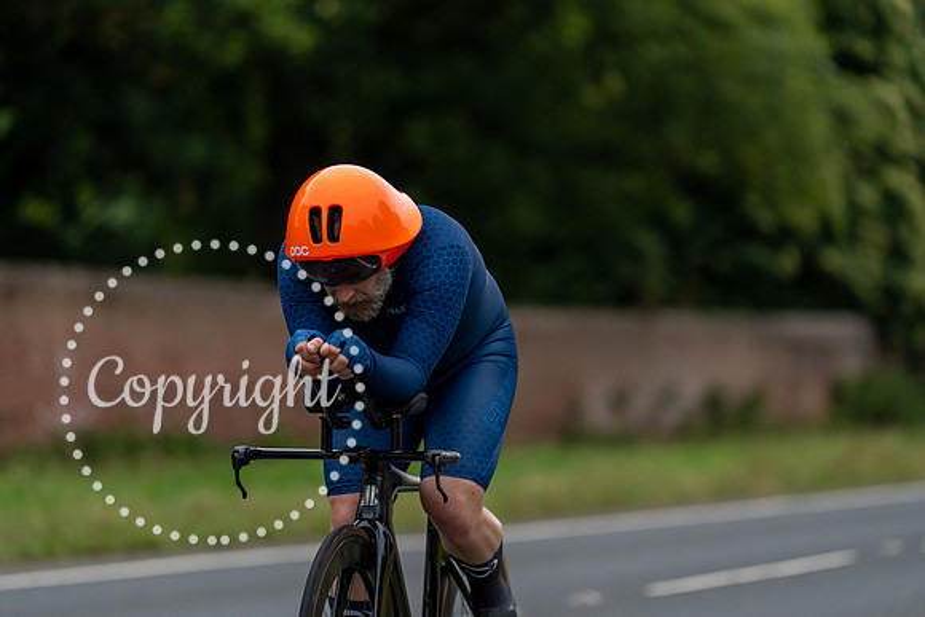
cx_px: 462
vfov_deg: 7.4
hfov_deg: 11.1
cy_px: 308
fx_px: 4754
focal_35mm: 185
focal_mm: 185
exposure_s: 1/640
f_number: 3.2
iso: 1000
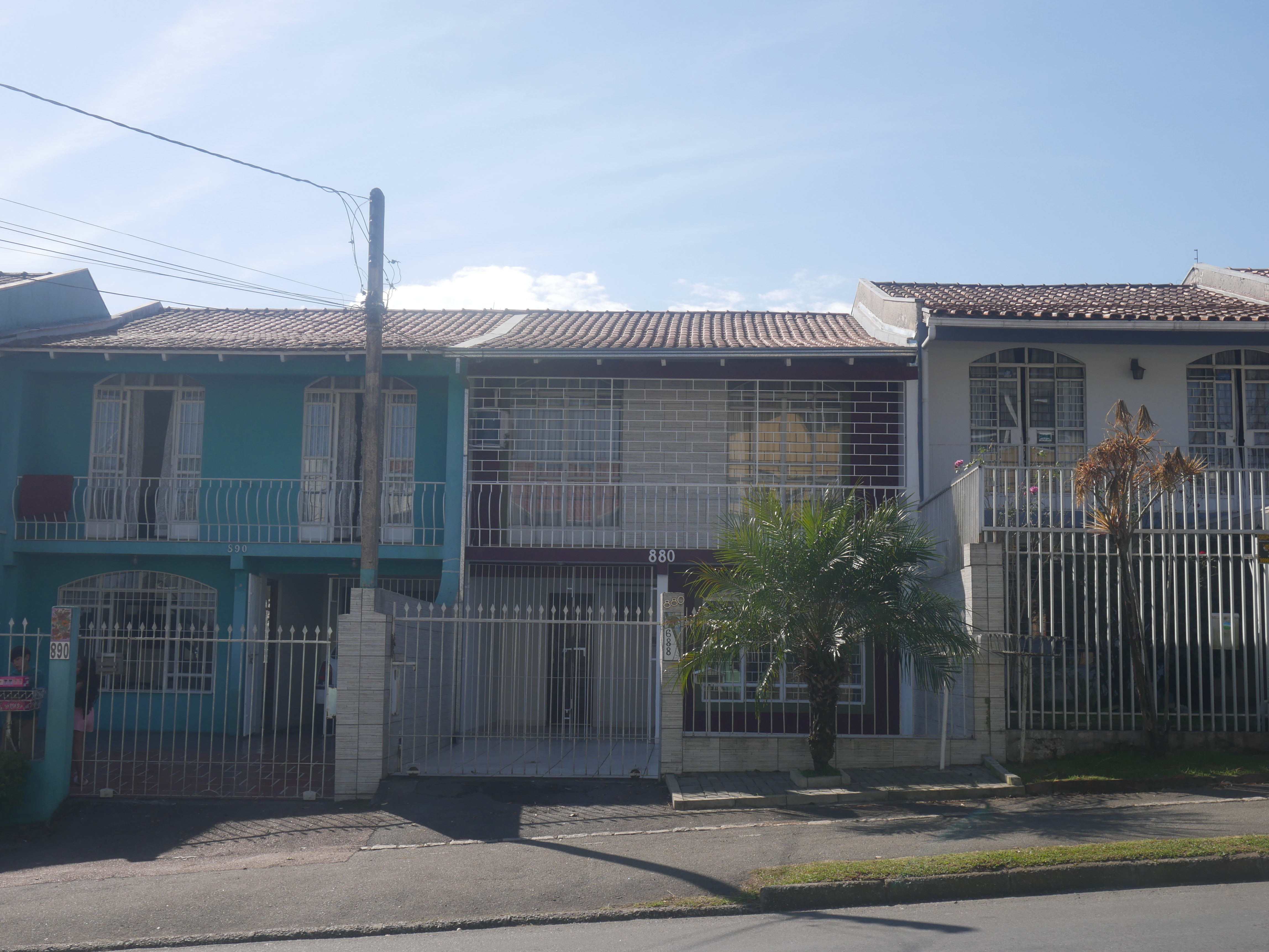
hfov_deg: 42.9
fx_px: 1614
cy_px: 476
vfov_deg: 32.9
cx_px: 634
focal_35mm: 44
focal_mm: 22
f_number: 9
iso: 200
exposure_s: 1/320
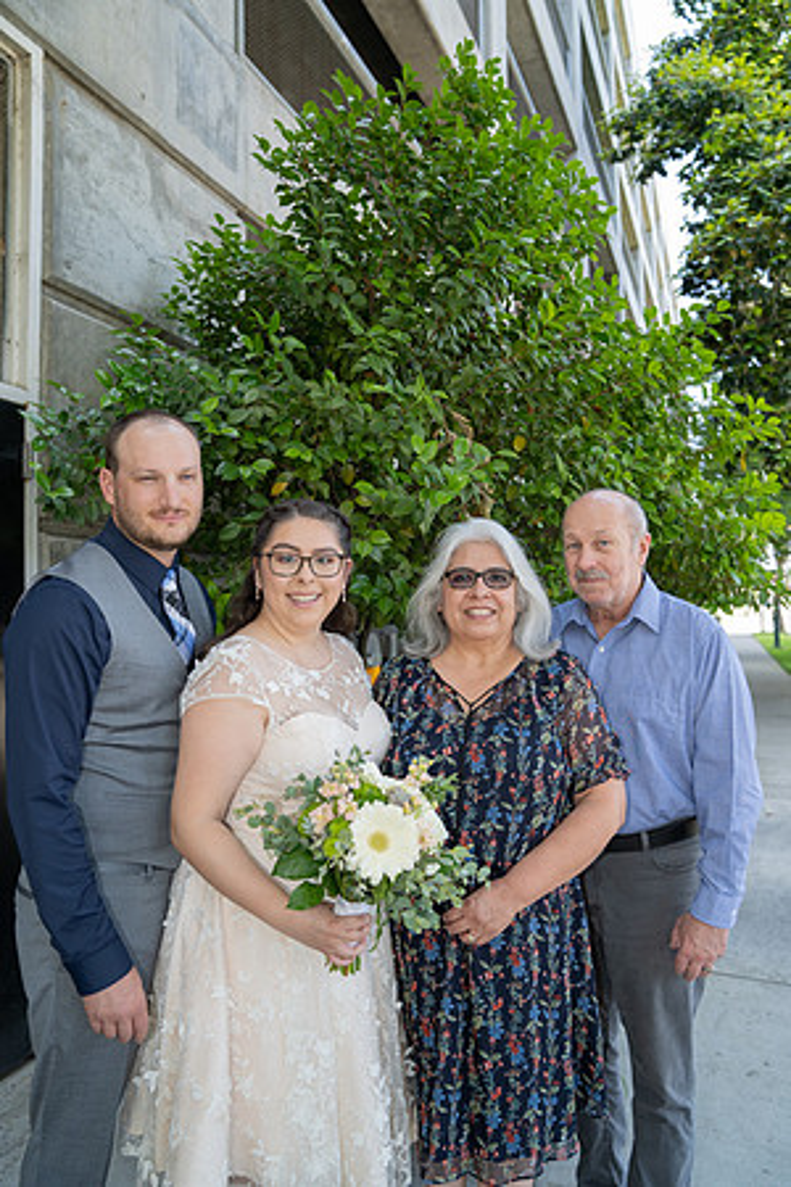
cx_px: 396
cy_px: 594
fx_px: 791
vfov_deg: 73.7
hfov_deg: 53.1
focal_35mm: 24
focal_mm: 24
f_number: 3.2
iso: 500
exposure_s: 1/250
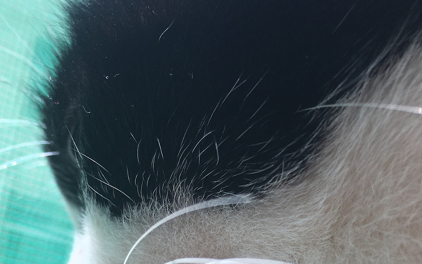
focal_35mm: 54
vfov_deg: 23.5
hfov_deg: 37.5
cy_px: 220
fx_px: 621
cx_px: 239
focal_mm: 4.15
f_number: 2.2
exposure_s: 1/356
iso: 25
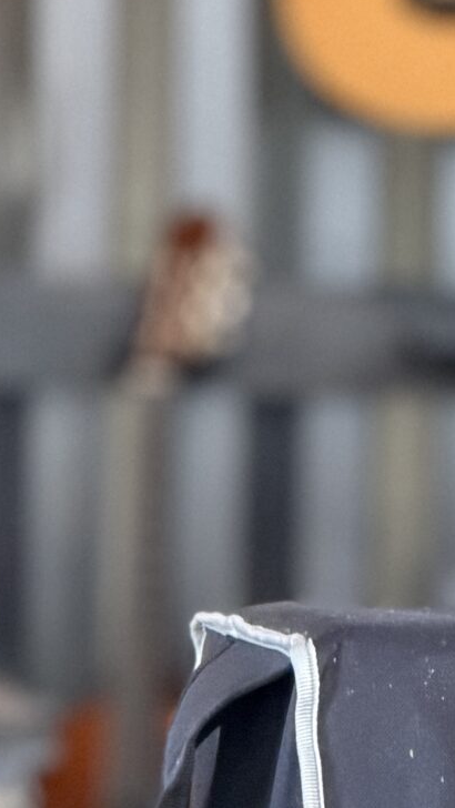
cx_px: 980
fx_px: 8207
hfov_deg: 3.1
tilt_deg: -5.6
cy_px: 1050
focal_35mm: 383
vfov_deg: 5.6
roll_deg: -2.8
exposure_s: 1/62
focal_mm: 16.89
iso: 640
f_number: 2.8
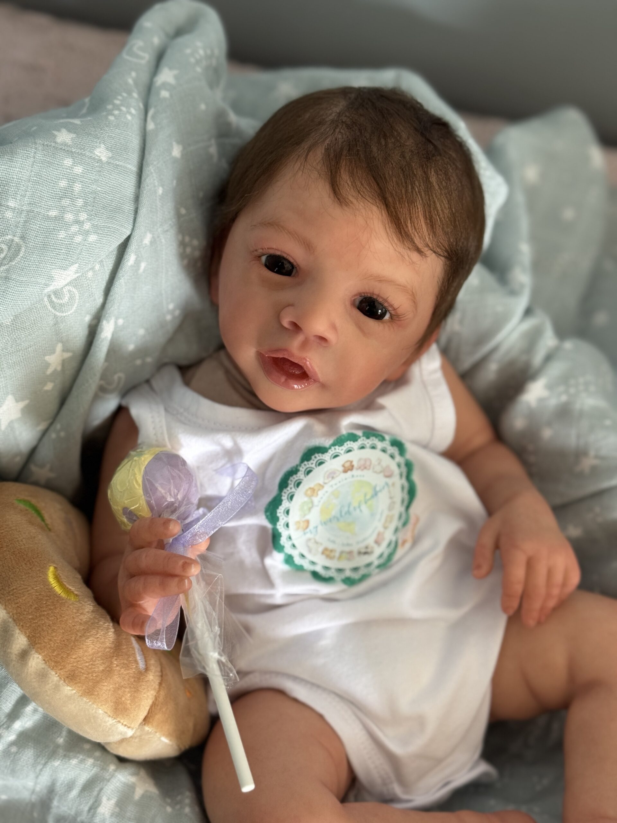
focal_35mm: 48
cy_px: 412
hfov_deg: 30.3
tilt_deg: -70.6
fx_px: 1141
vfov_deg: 39.7
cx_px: 308
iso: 200
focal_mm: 6.76
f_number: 1.78
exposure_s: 1/40
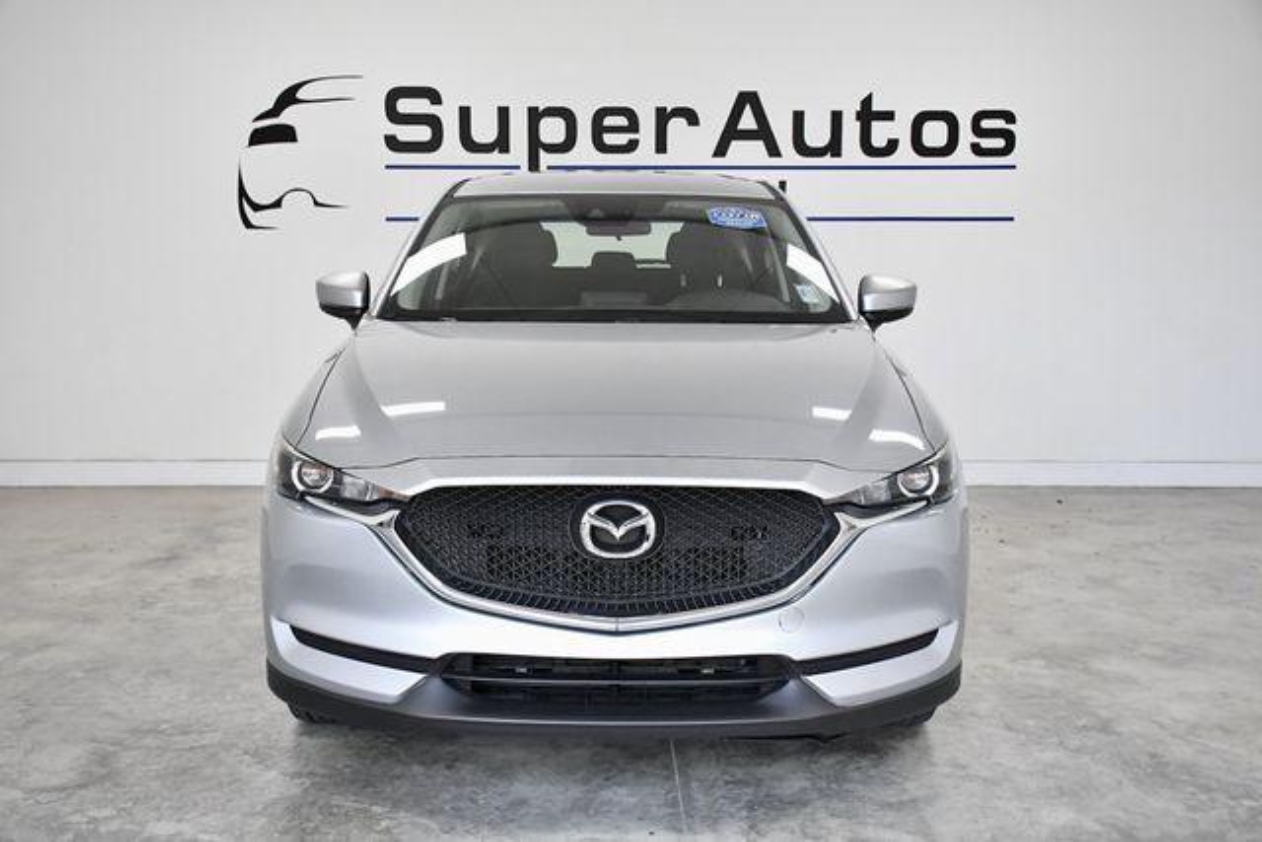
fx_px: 1367
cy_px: 421
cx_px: 631
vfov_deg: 34.2
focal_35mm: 39
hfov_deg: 49.5
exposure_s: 1/1250
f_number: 4.5
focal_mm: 26
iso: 2500
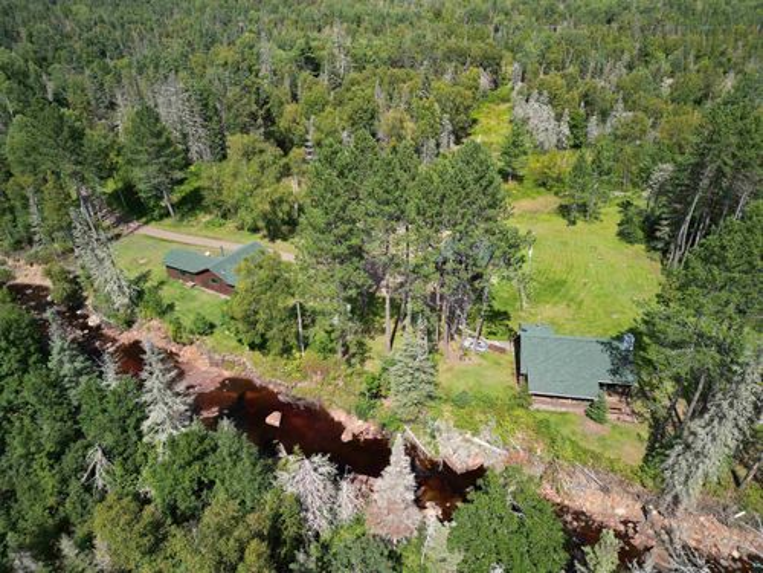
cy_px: 286
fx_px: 529
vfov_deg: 56.8
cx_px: 382
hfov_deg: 71.6
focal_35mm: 24
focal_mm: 6.72
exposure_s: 1/180
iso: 100
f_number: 1.7
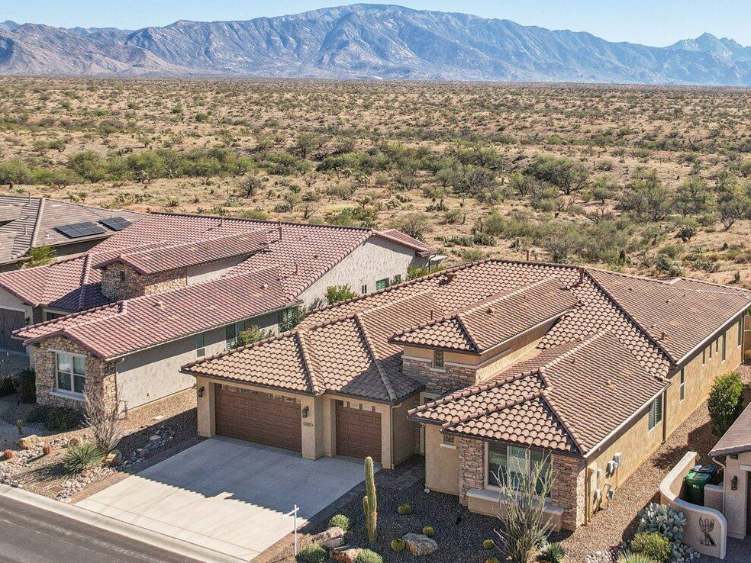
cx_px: 475
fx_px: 955
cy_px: 183
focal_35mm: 44
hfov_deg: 42.6
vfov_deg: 32.6
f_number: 2.8
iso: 100
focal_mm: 8.4
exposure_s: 1/240
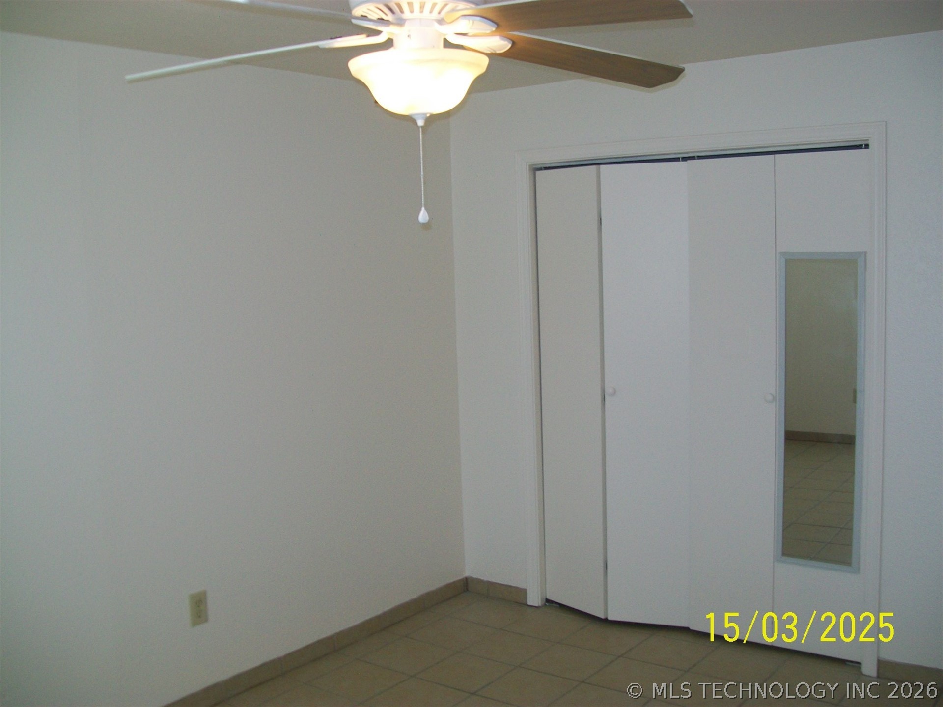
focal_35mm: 36
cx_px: 472
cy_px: 354
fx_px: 981
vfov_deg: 39.7
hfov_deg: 51.4
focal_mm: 6
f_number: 2.7
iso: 64
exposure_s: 1/60
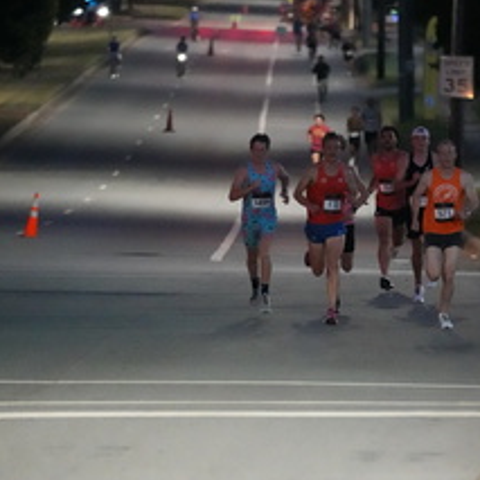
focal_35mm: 440
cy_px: 379
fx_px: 6903
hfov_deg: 4.0
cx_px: 337
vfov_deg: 4.0
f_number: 2.8
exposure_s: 1/400
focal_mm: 200
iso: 25600
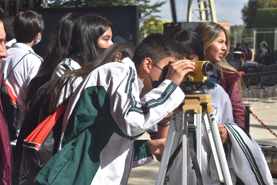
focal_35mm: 82
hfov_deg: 24.6
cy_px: 92
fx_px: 635
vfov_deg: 16.6
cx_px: 138
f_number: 8
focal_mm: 55
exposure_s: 1/500
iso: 250
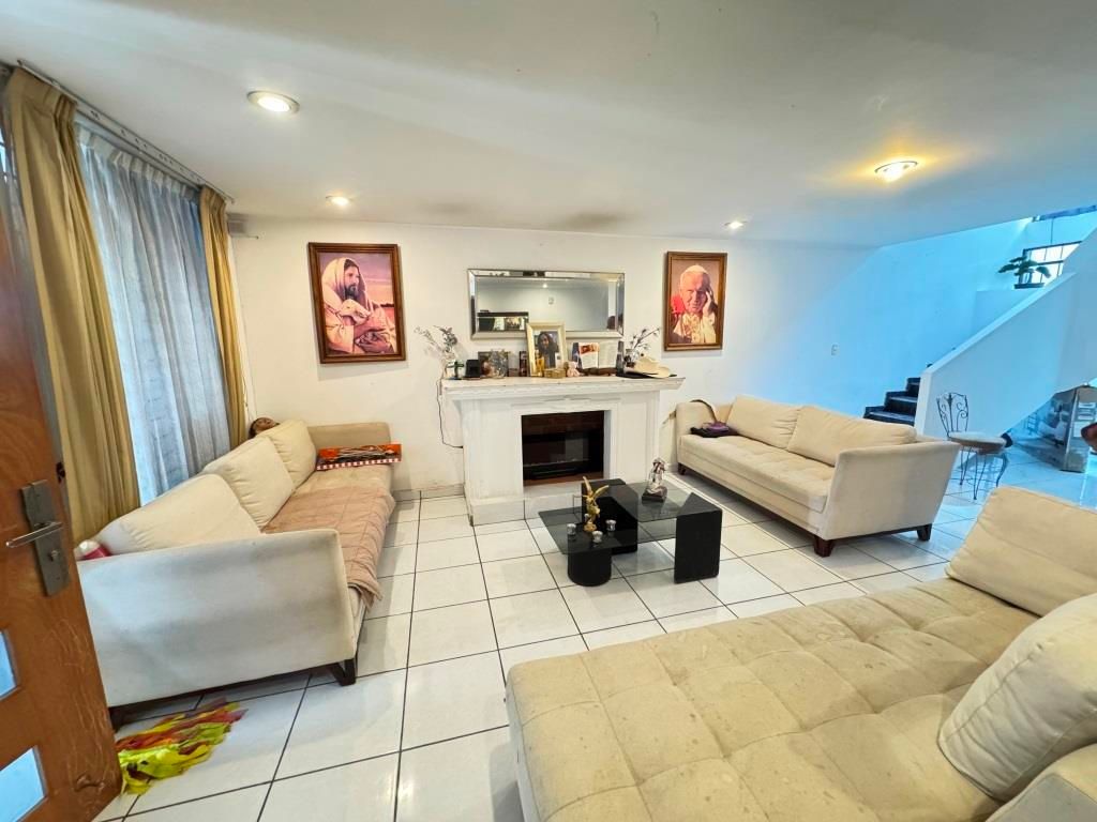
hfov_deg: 102.1
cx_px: 548
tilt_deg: -9.7
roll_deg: +1.7
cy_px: 411
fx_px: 444
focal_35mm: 14
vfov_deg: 85.7
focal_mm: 2.22
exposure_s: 1/60
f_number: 2.2
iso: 1000
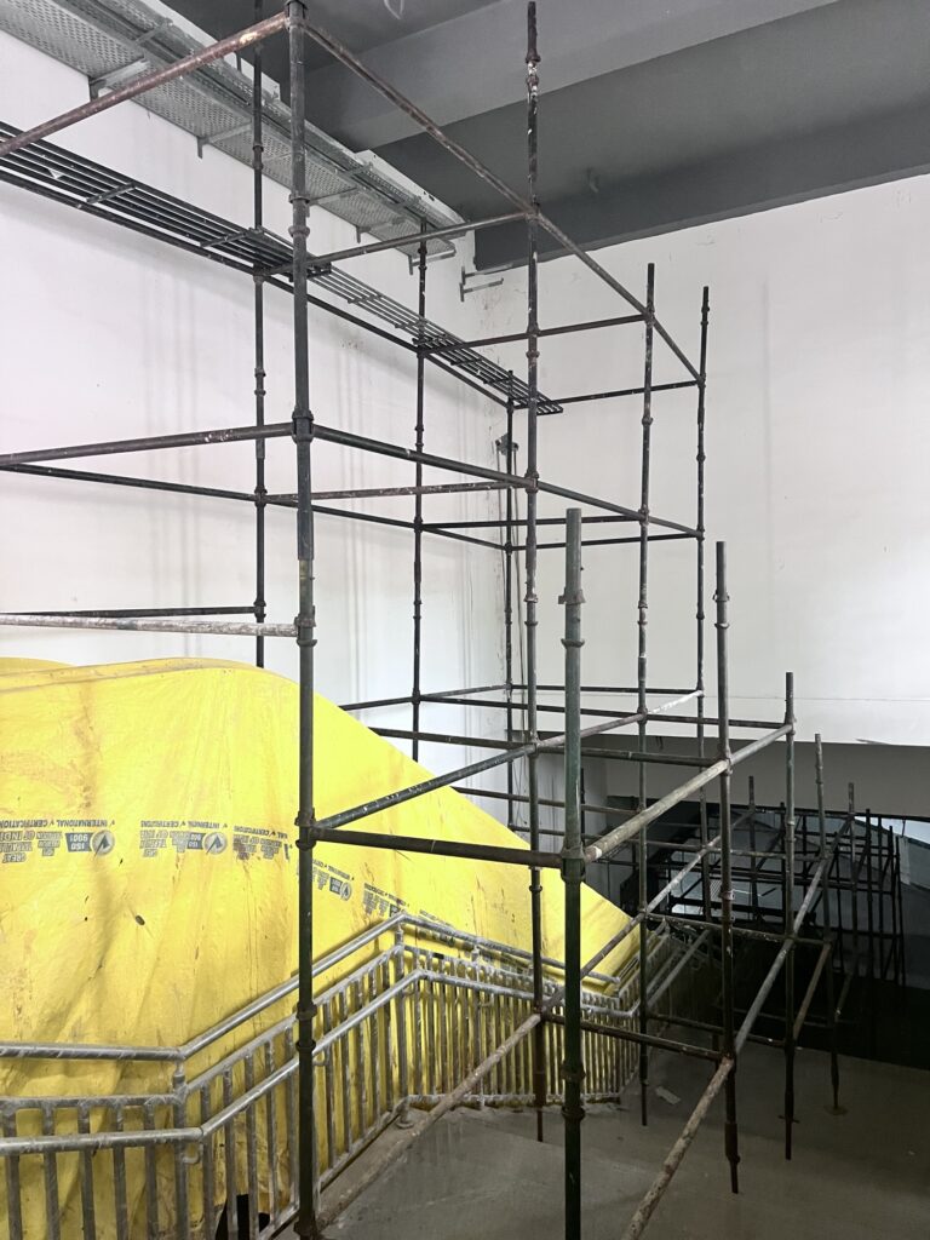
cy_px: 620
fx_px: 931
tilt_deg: -1.2
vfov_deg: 67.3
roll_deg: +2.5
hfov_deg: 53.1
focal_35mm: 26
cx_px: 465
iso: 400
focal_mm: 5.7
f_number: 1.5
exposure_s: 1/60
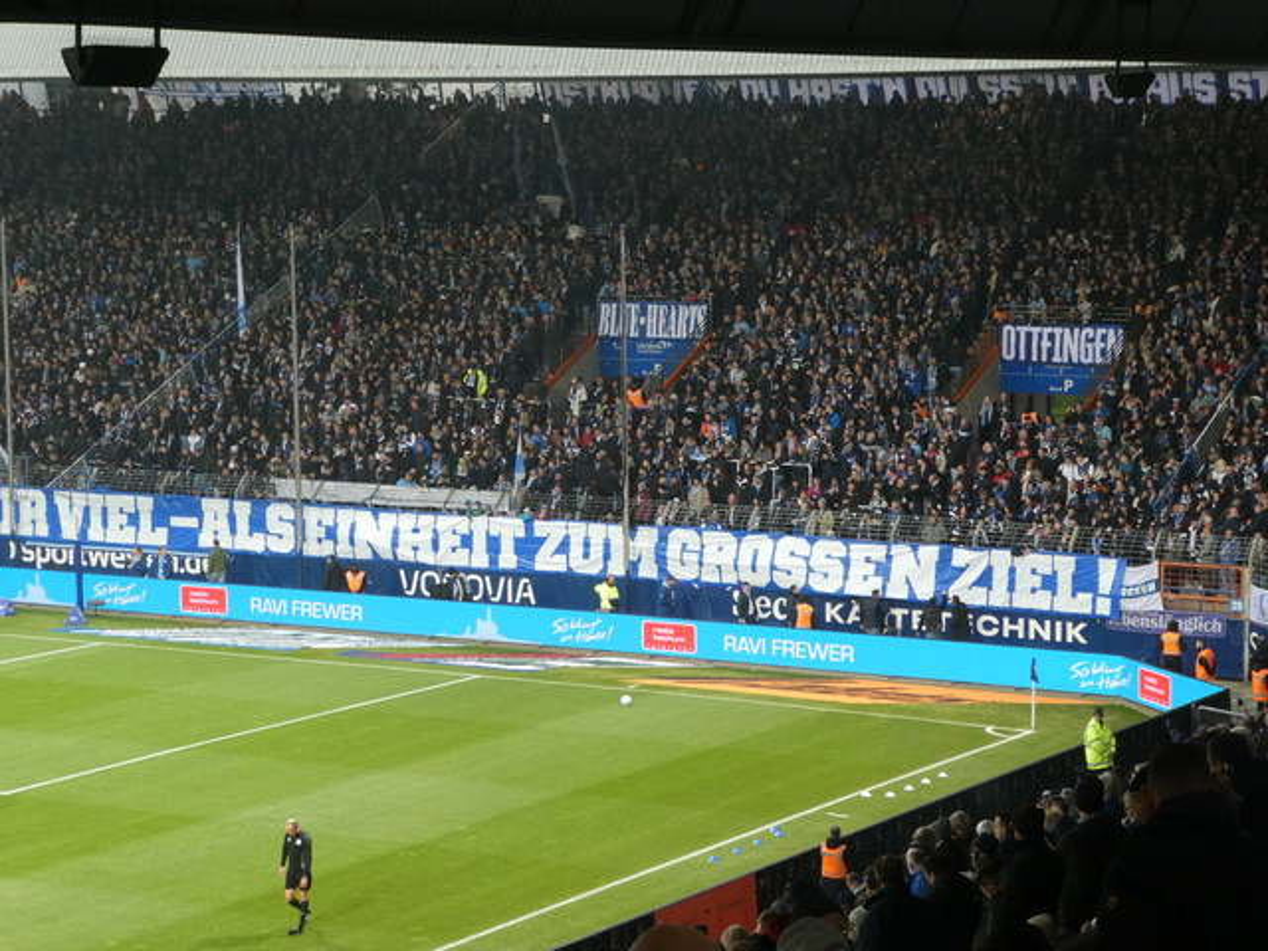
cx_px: 634
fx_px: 3297
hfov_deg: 21.8
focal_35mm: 90
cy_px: 476
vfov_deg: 16.4
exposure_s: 1/80
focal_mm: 16.1
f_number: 4.9
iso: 400
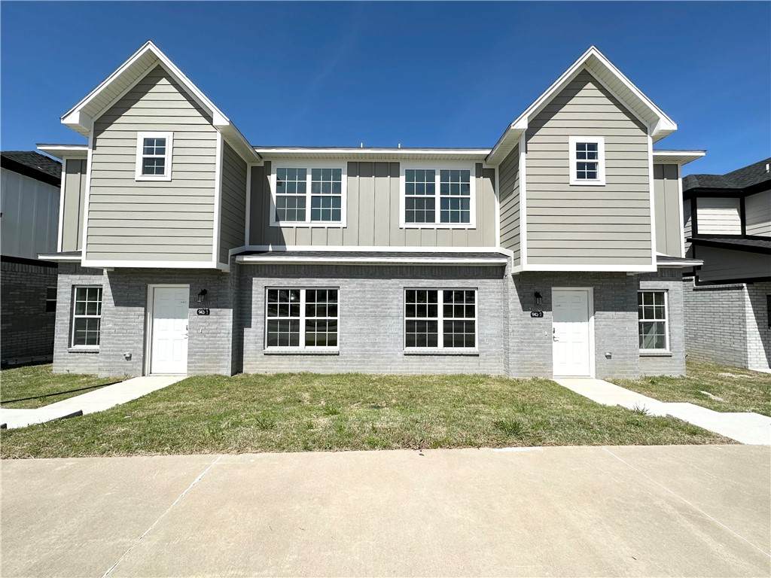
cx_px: 386
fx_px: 312
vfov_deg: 85.7
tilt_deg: +2.0
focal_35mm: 14
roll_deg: -0.5
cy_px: 289
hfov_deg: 102.1
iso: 50
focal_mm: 2.22
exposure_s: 1/3731
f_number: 2.2
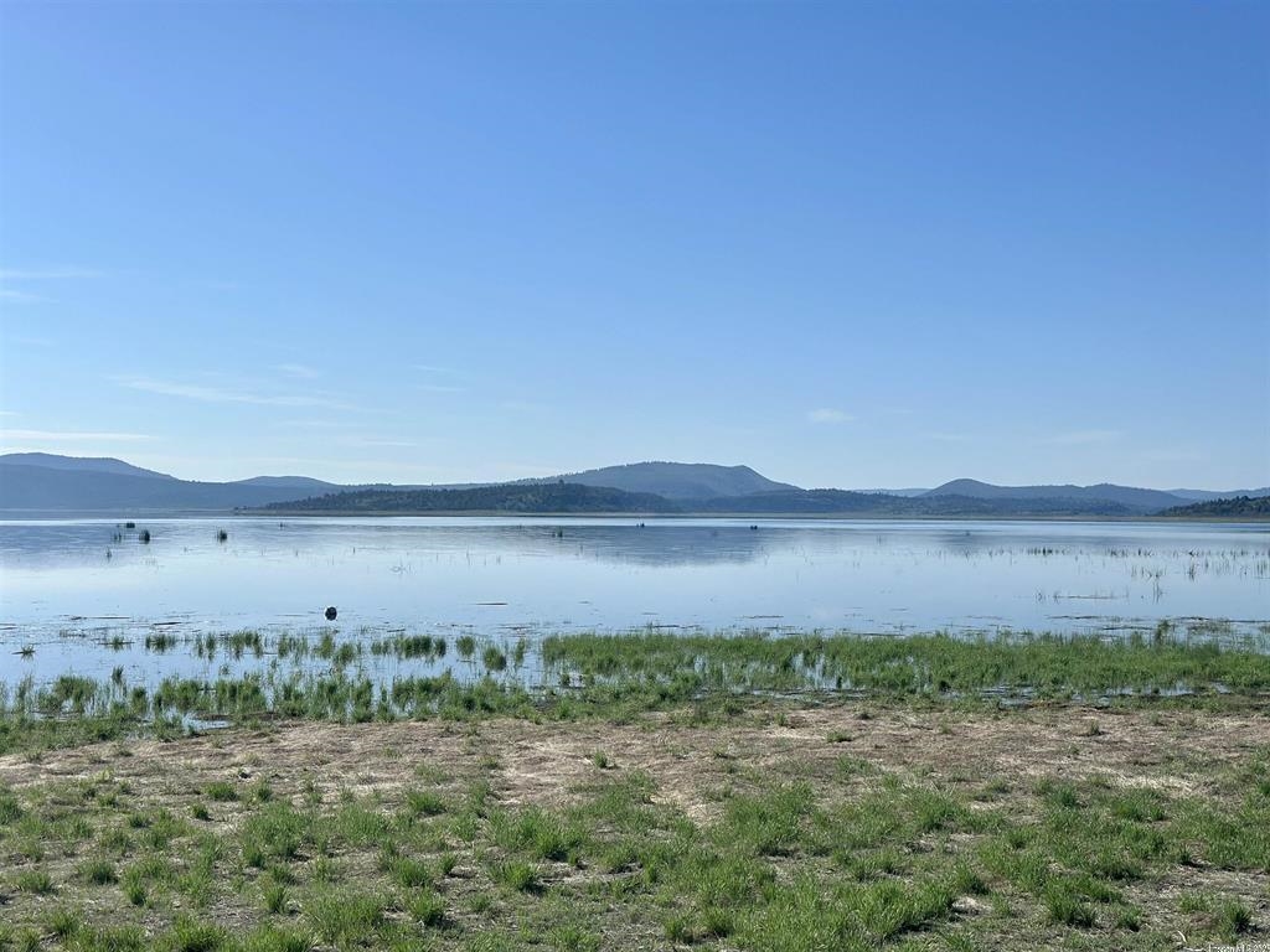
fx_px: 1761
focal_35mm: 48
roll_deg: -0.5
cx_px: 635
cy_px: 476
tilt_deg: +1.1
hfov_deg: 39.7
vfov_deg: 30.3
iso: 100
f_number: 1.78
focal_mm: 6.86
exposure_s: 1/13699
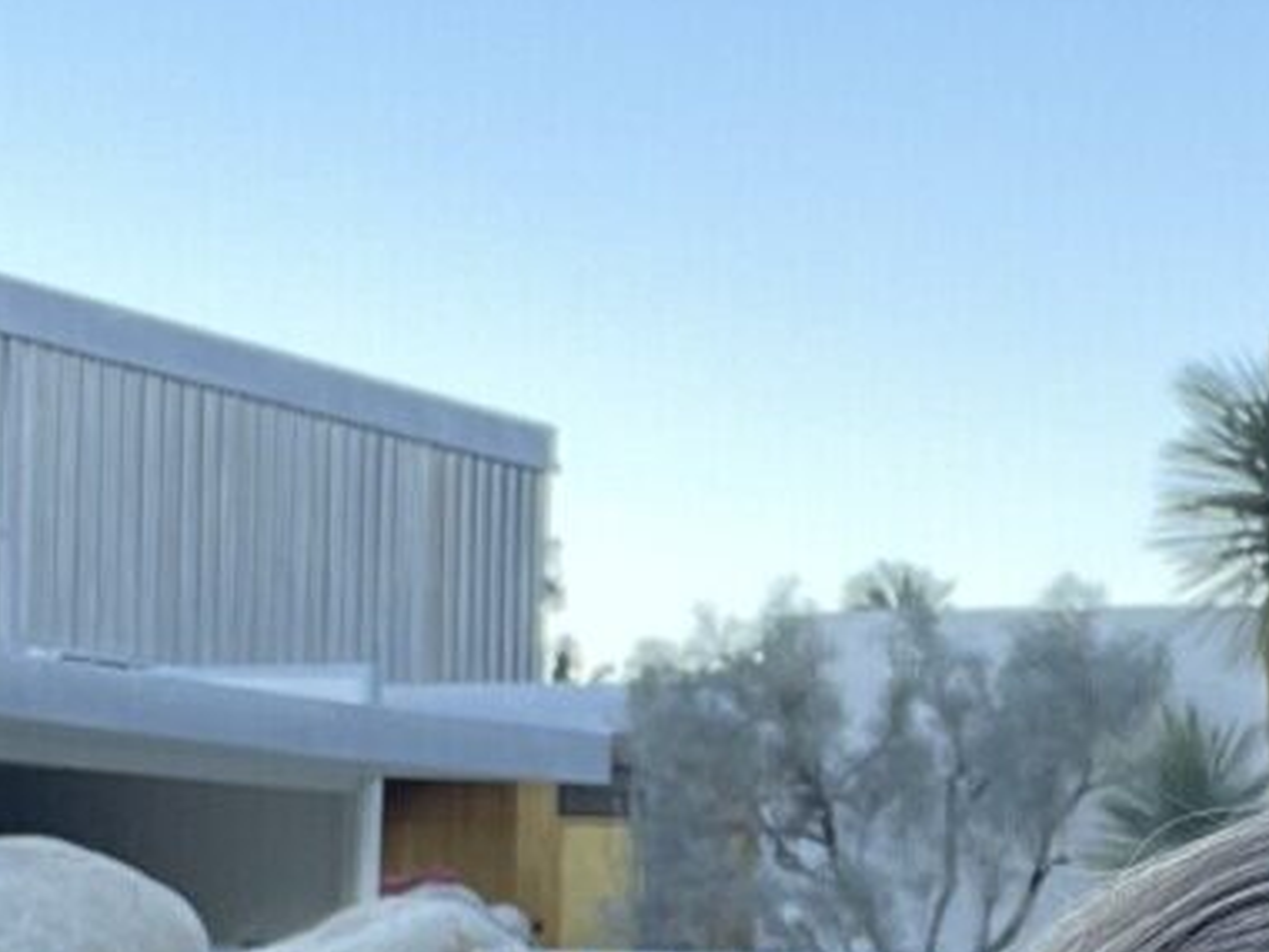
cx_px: 798
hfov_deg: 18.0
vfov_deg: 13.5
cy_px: 848
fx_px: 3996
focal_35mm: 109
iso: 40
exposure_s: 1/121
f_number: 2.2
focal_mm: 2.71
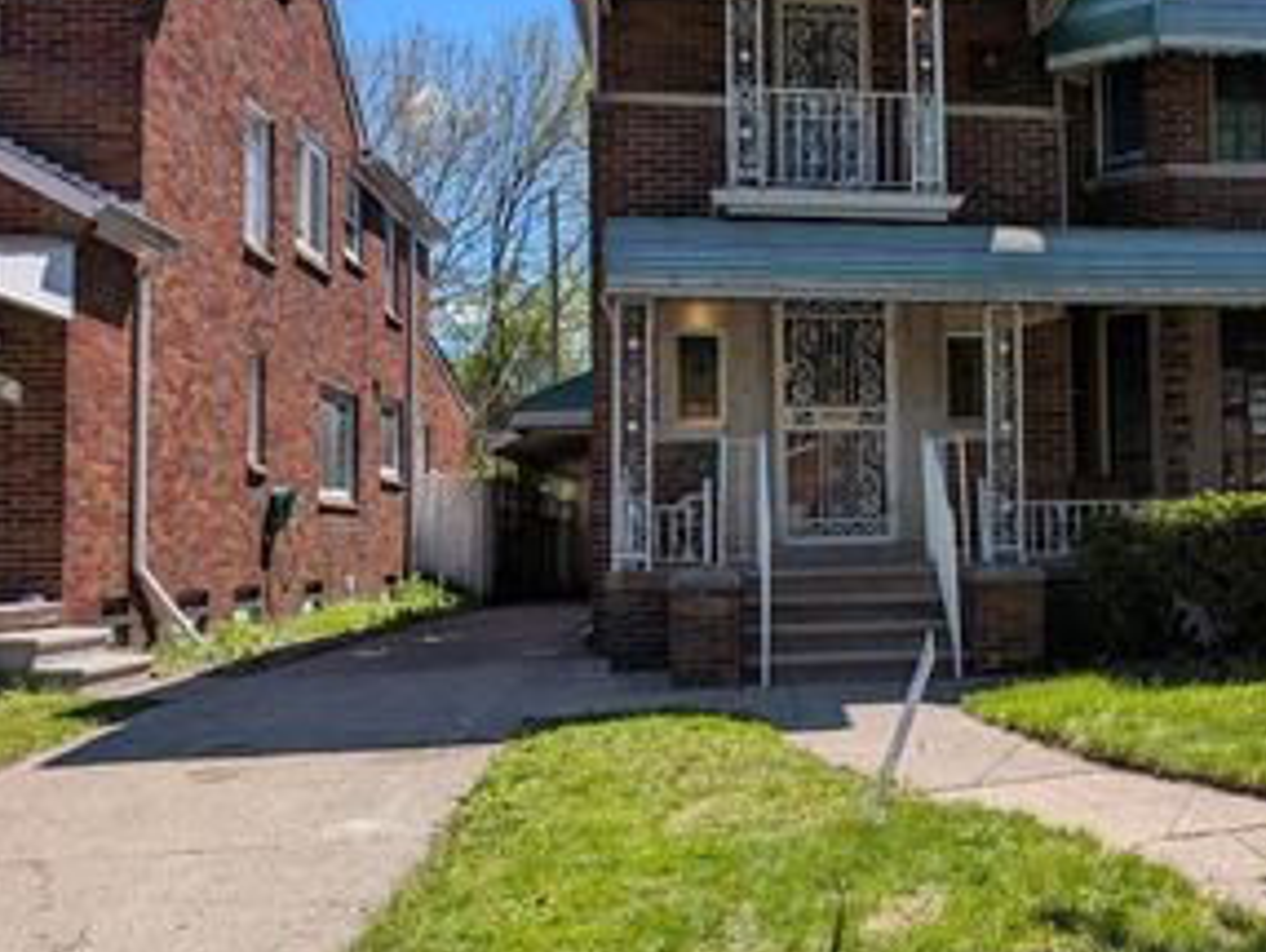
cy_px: 412
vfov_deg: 34.3
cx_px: 1027
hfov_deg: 42.6
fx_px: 1537
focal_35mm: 42
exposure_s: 1/940
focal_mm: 6.9
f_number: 1.68
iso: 21
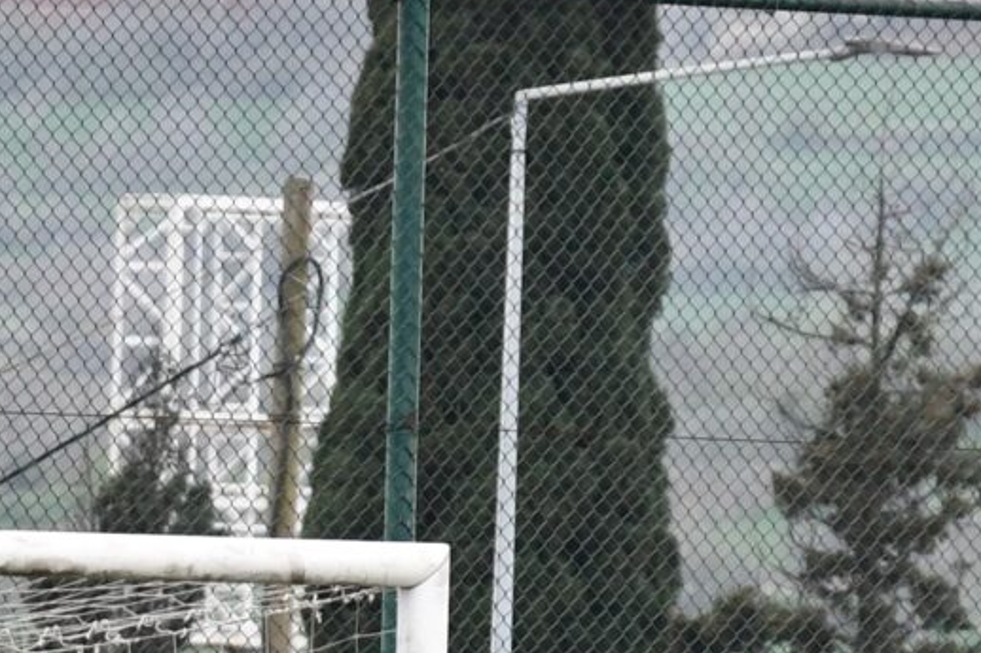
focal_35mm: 1038
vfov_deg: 1.3
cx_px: -195
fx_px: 28275
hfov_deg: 2.0
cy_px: 1231
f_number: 4.8
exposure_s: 1/400
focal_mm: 140
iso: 800
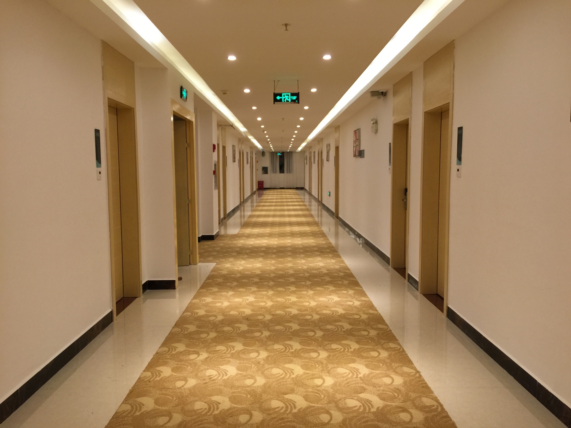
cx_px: 286
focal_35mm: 29
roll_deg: -0.9
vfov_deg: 48.2
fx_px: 478
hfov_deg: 61.7
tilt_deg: -5.5
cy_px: 214
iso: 40
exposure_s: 1/17
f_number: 2.2
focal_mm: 4.15
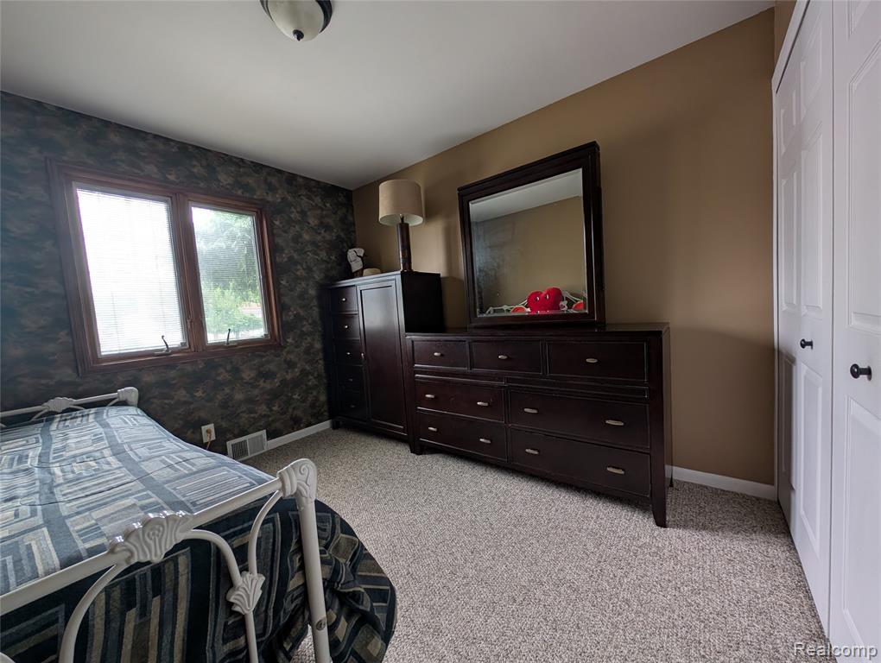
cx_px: 440
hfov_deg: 110.5
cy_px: 332
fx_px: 306
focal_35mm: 12
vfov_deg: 94.6
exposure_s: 1/31.6
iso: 41
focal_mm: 2.23
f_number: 1.95
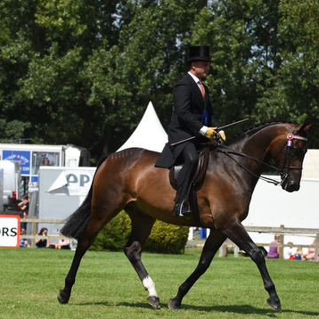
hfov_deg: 9.8
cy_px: 172
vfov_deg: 9.8
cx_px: 167
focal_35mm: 178
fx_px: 1856
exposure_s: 1/3200
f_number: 5.6
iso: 640
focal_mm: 125
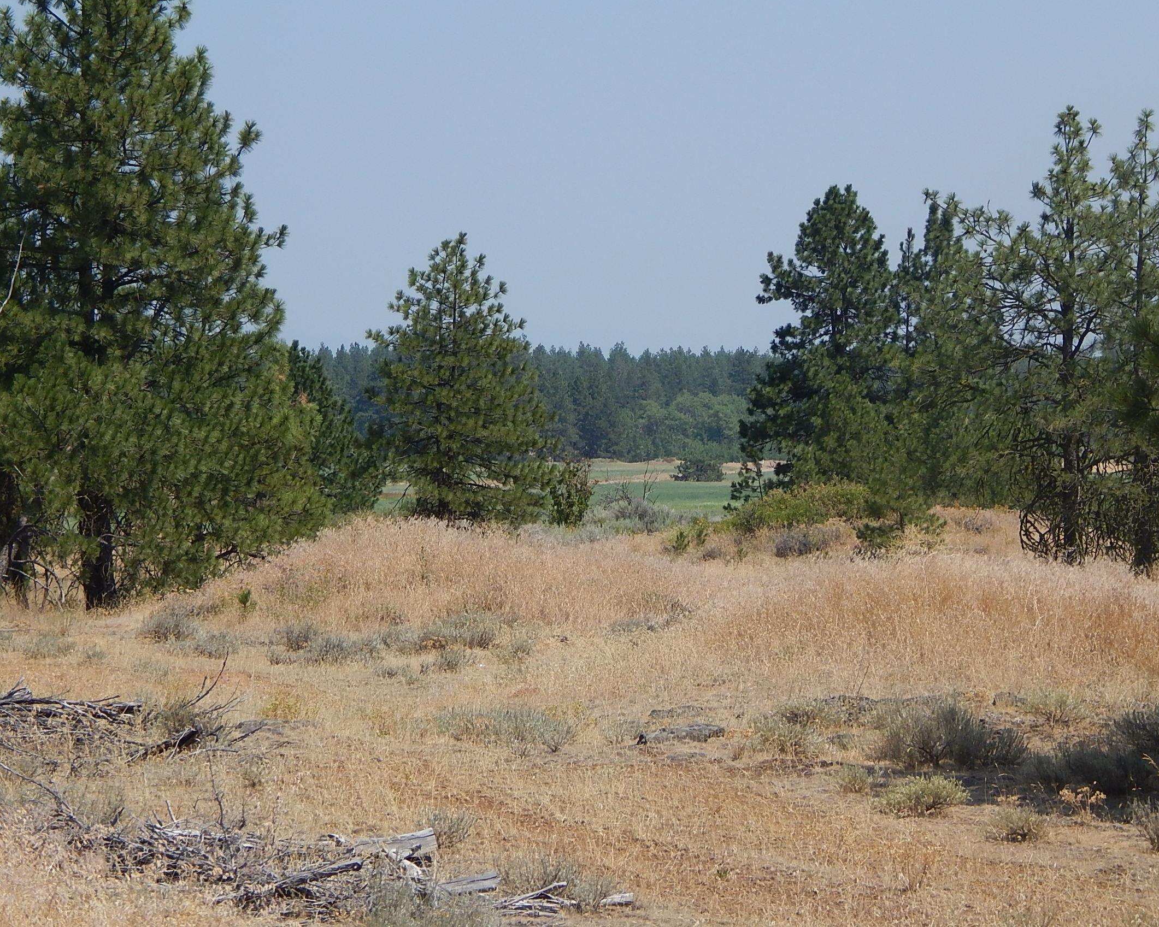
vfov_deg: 11.2
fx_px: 4734
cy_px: 462
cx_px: 611
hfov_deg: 14.0
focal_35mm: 138
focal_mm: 23.4
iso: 125
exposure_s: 1/1000
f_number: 4.8
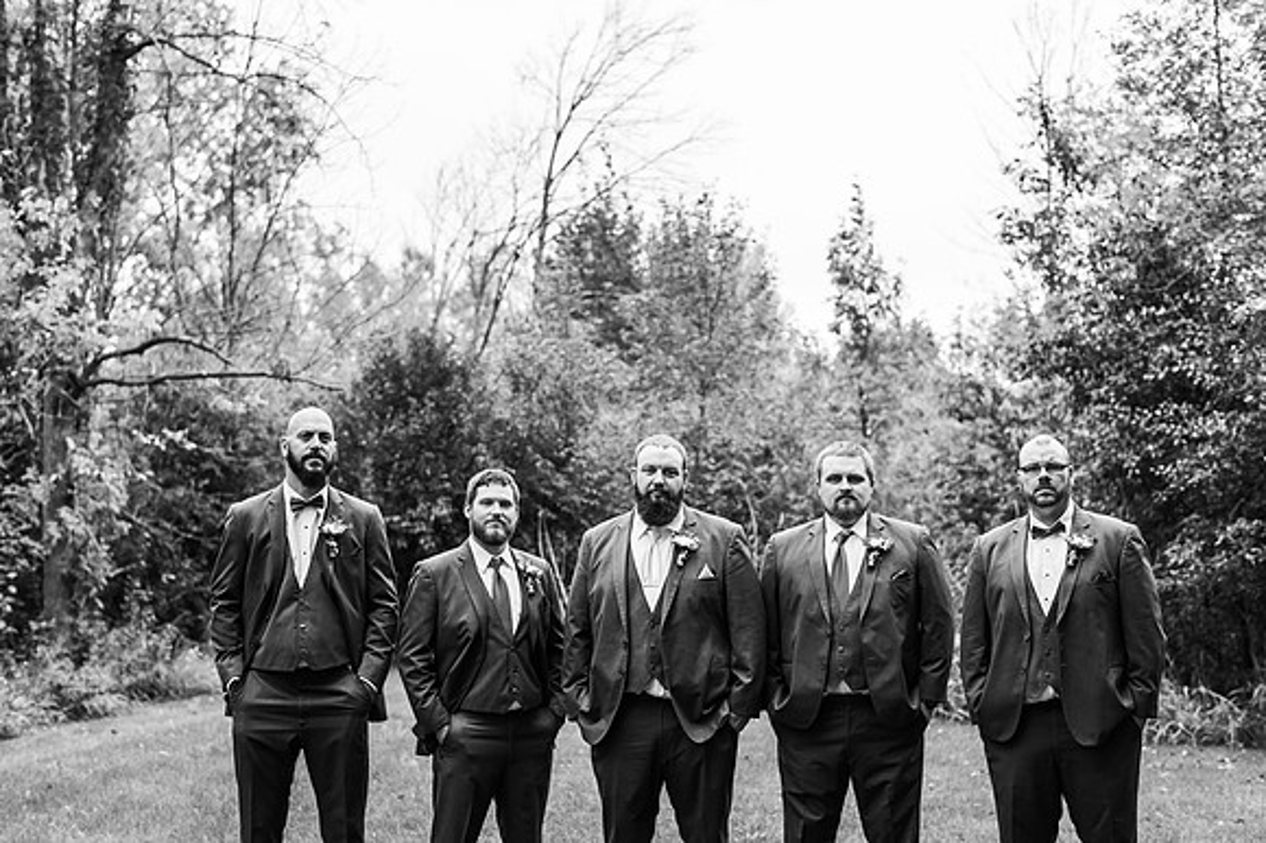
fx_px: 2038
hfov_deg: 34.5
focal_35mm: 58
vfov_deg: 23.4
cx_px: 633
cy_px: 422
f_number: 2.8
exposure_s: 1/1000
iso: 500
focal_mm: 58
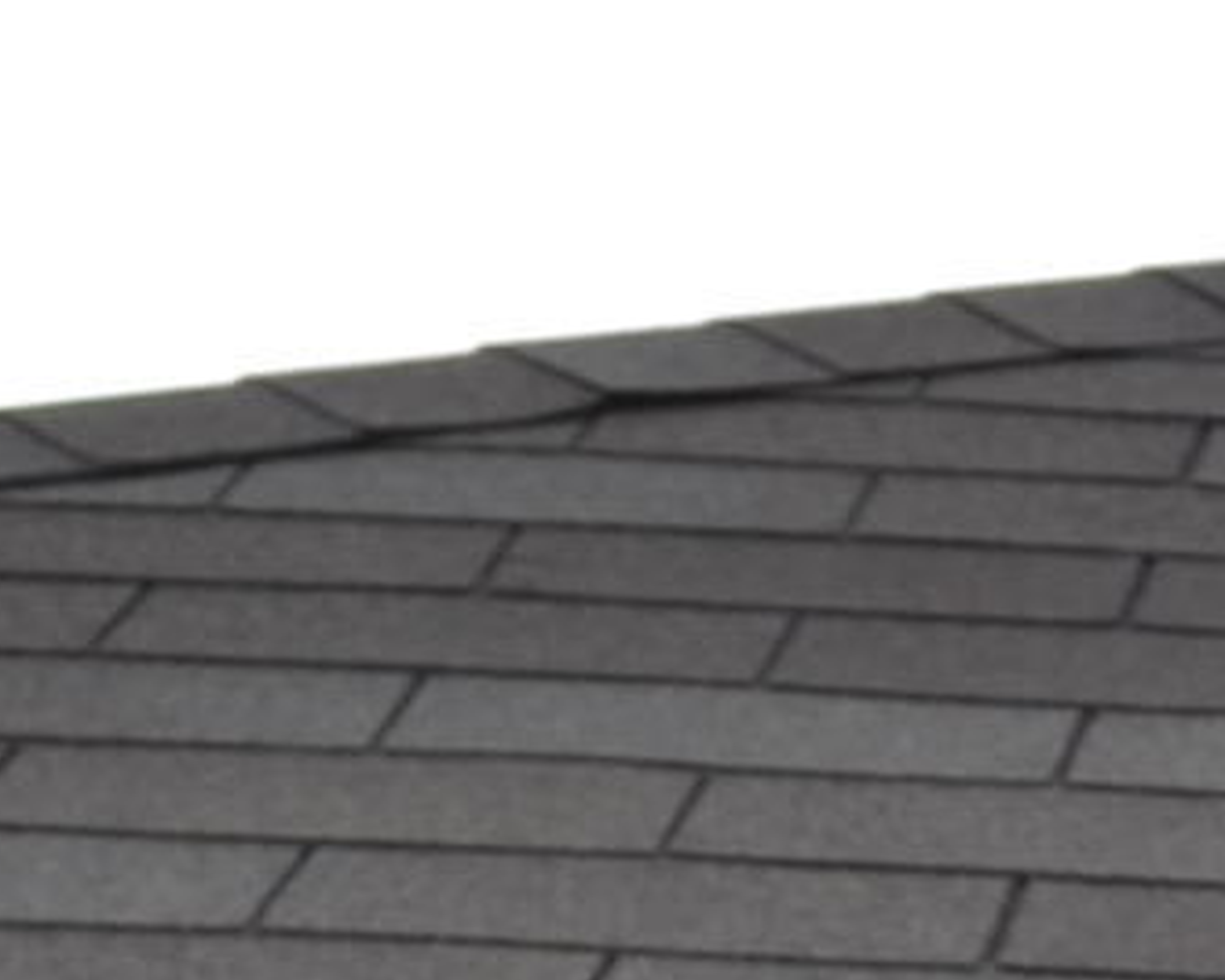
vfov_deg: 6.7
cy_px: 1459
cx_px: 2911
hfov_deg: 7.9
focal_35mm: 227
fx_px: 8230
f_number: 4.5
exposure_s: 1/200
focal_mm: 18
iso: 100
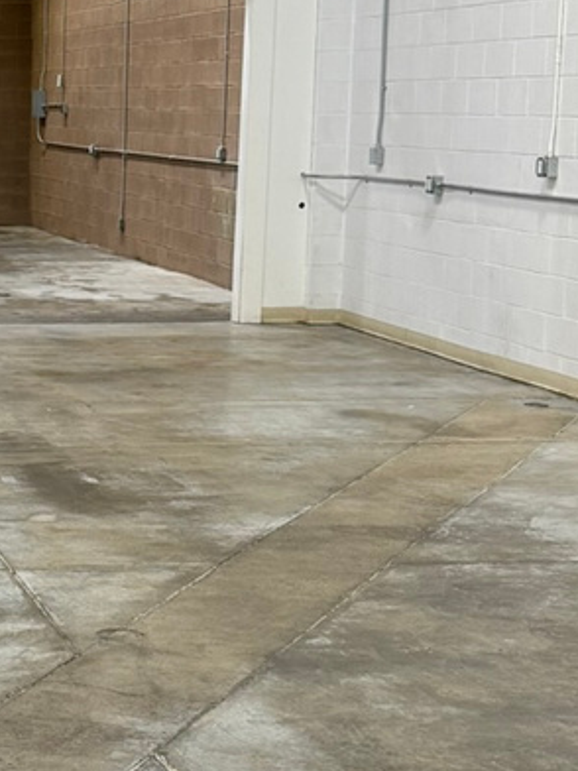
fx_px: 2093
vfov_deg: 20.8
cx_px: -149
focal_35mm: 94
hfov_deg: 15.1
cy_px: 448
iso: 100
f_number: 1.78
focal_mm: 6.76
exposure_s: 1/120
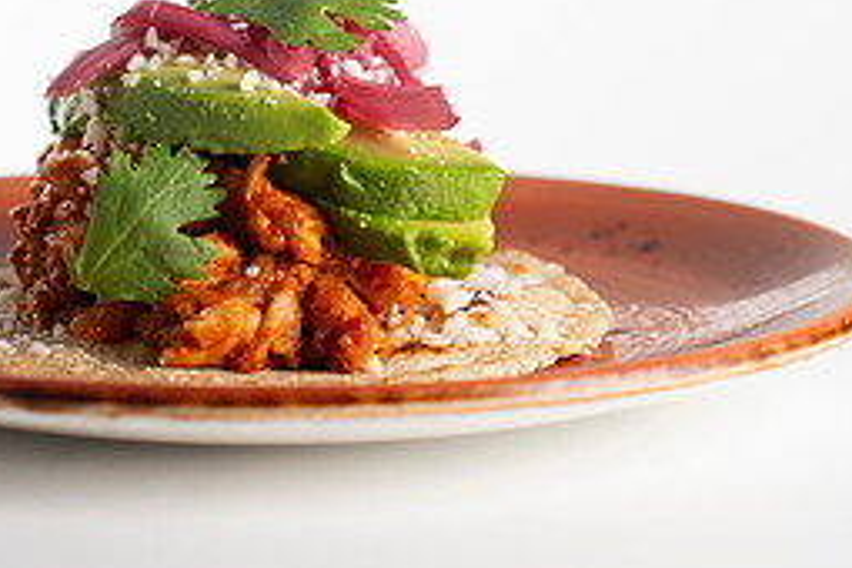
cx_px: 285
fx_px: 3147
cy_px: 115
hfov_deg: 15.4
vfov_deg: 10.3
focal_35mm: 133
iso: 200
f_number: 4
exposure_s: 1/200
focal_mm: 50
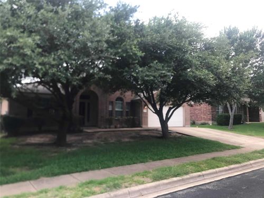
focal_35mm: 28
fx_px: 214
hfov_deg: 63.4
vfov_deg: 49.7
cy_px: 99
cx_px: 132
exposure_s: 1/352
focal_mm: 3.99
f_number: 1.8
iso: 20
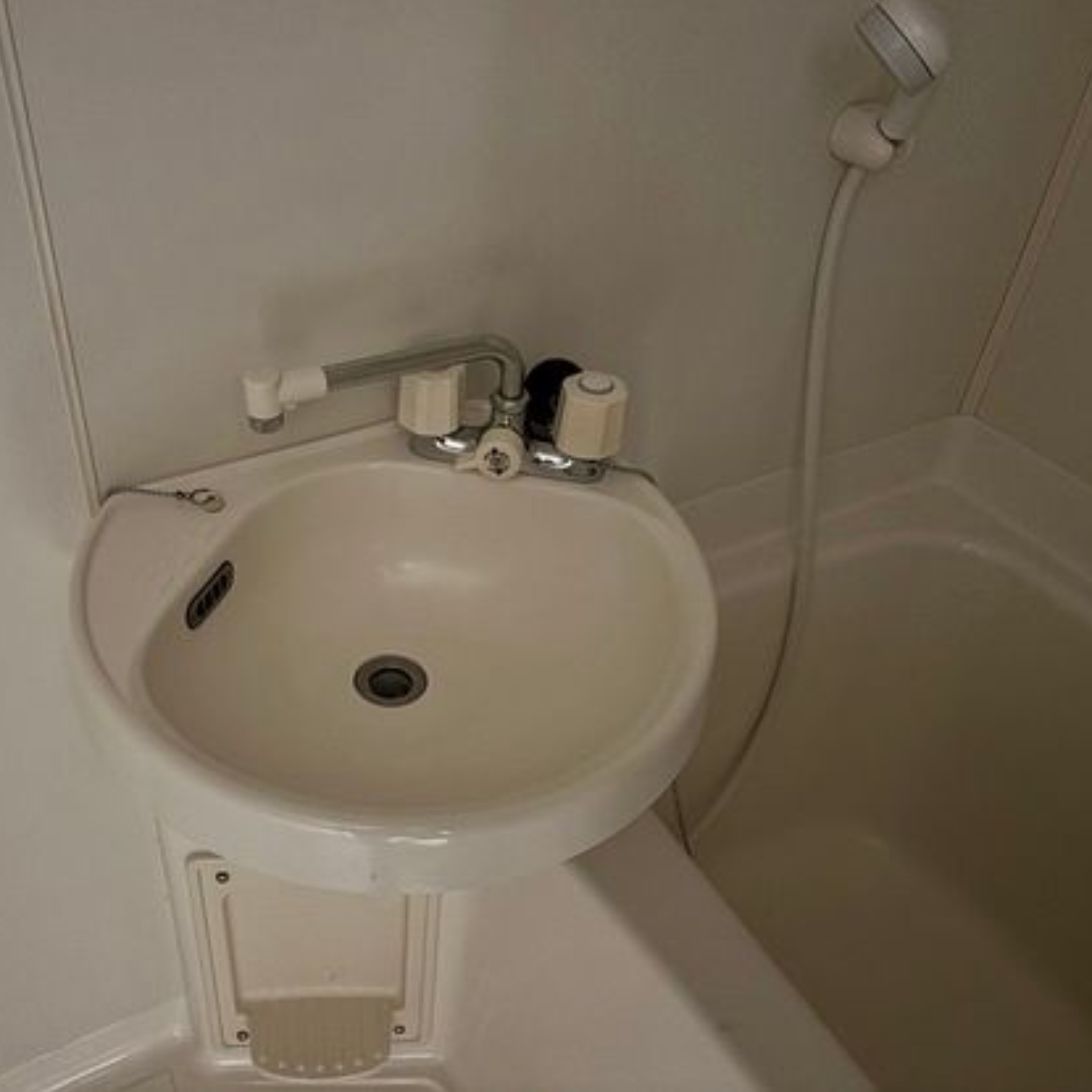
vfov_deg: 52.5
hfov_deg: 51.8
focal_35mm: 31
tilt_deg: -38.0
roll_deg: -1.1
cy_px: 545
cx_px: 384
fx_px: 1106
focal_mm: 5.96
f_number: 1.6
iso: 1250
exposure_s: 1/22
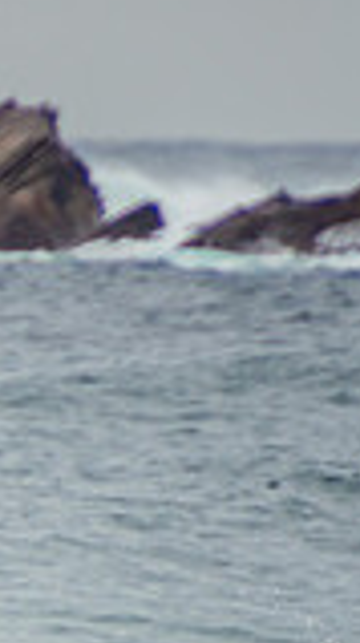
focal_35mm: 2291
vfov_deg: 0.9
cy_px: 718
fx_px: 39024
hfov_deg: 0.5
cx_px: -676
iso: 250
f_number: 5.6
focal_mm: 390
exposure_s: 1/1600
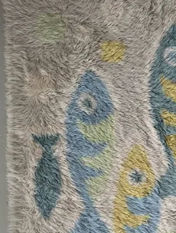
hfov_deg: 30.9
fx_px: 304
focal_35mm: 45
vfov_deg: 38.8
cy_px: 213
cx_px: 155
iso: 100
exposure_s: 1/101
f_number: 1.4
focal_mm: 6.5
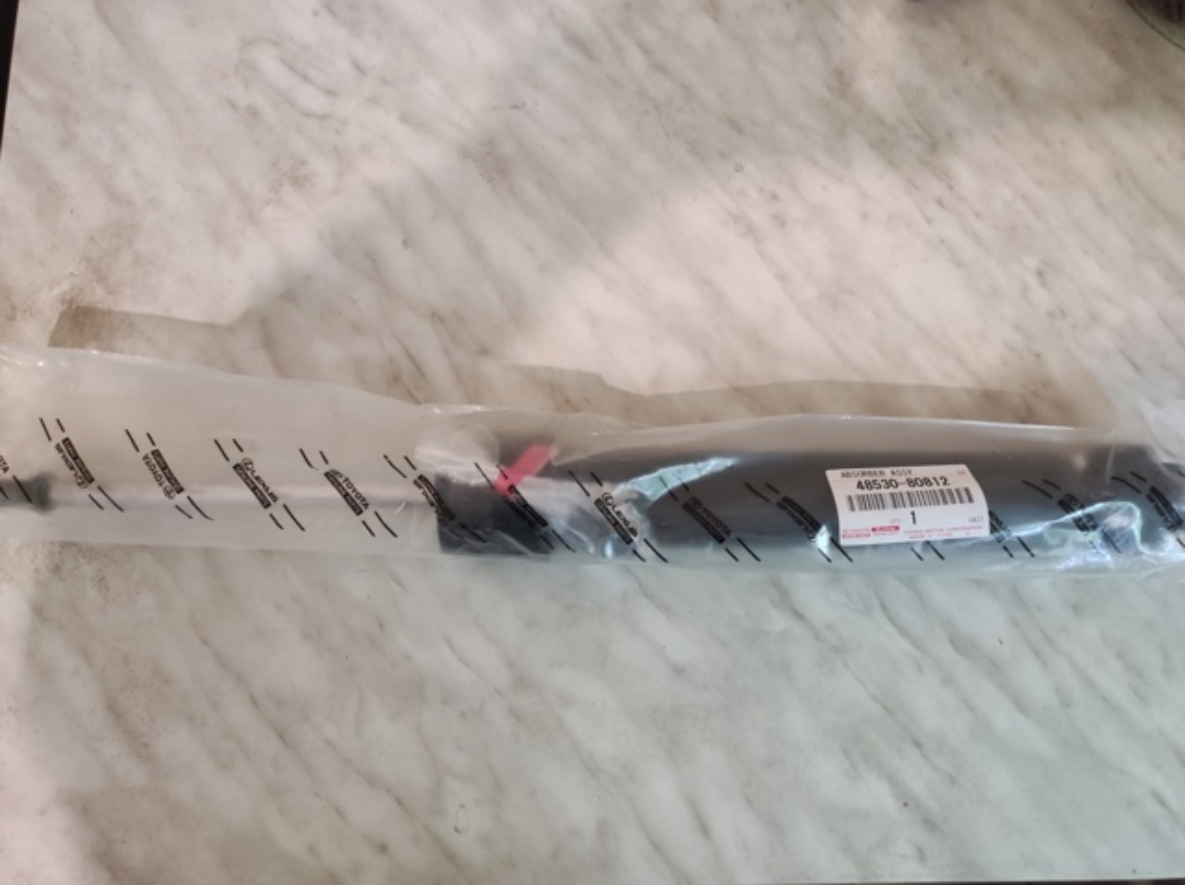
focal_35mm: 17
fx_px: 581
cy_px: 442
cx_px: 592
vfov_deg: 74.6
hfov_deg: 91.1
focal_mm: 4.74
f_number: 1.79
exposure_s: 1/33
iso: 907
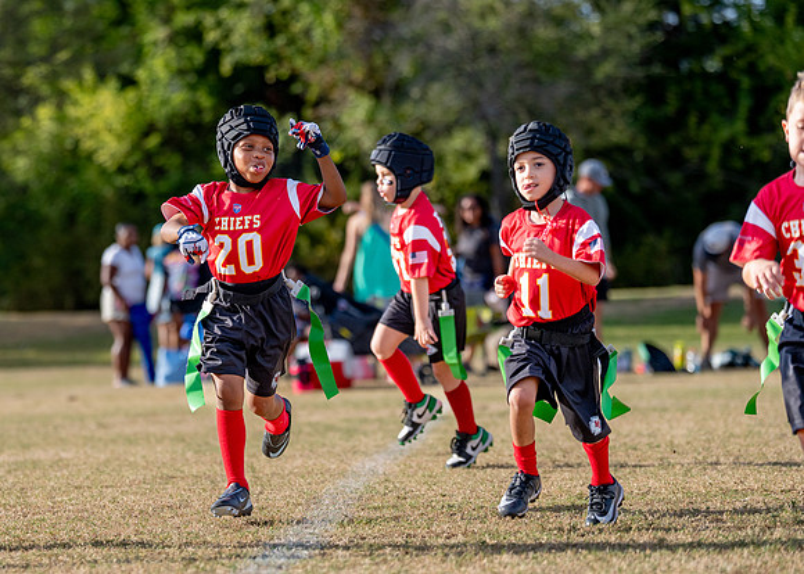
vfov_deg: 8.7
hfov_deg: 12.1
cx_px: 245
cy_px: 290
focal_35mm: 165
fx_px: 3771
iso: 250
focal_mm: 118
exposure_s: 1/4000
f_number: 2.8
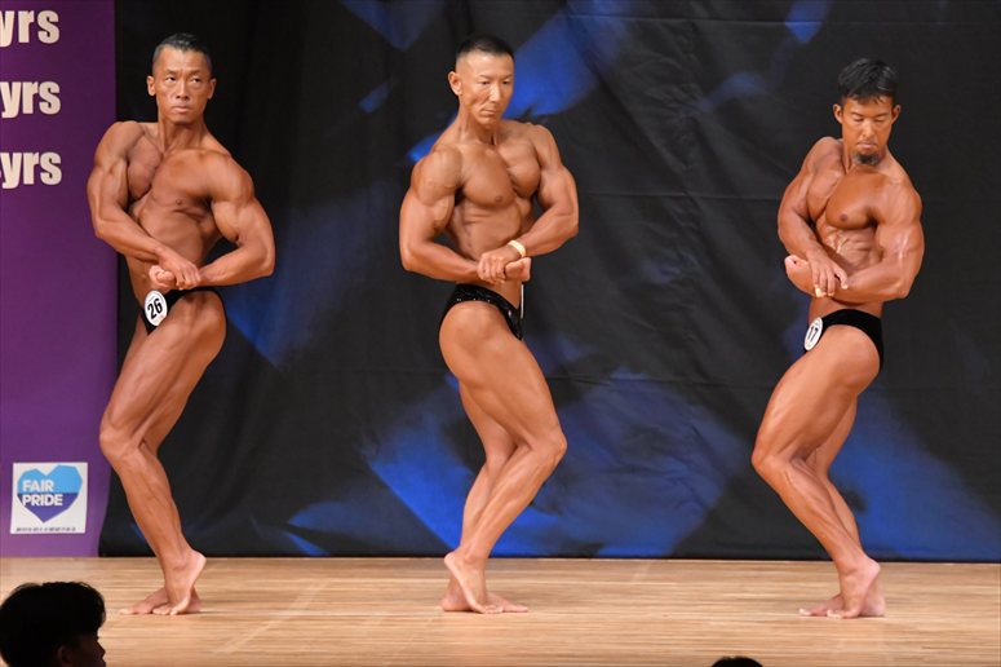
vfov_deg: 4.8
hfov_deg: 7.2
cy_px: 334
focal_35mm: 285
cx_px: 500
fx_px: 7921
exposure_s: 1/400
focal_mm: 190
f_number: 5.6
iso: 6400
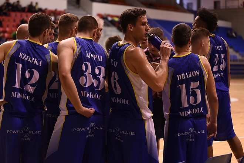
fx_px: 475
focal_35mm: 70
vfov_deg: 19.5
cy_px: 82
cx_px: 122
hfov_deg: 28.8
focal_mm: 70
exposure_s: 1/500
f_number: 2.8
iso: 1000
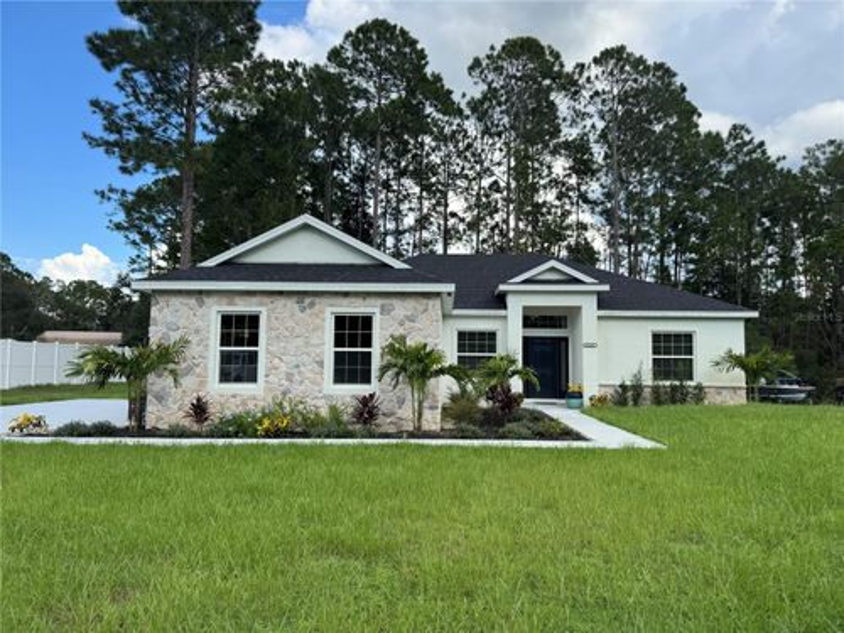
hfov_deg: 71.6
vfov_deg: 56.8
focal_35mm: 24
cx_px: 422
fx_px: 585
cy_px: 316
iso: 80
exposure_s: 1/2041
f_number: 1.78
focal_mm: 6.76
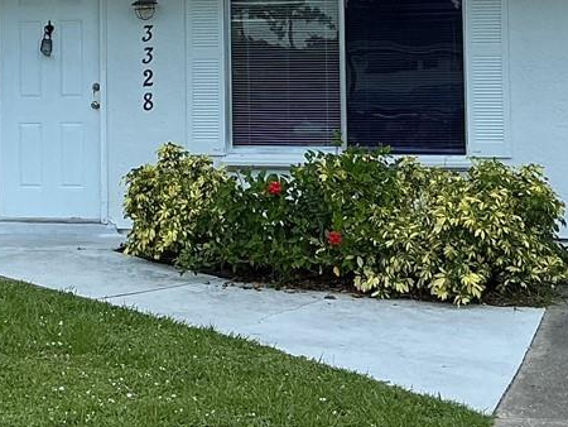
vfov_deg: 14.1
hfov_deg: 19.0
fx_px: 1691
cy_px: -30
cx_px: 148
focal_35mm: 103
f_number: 1.8
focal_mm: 3
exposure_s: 1/709
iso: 25
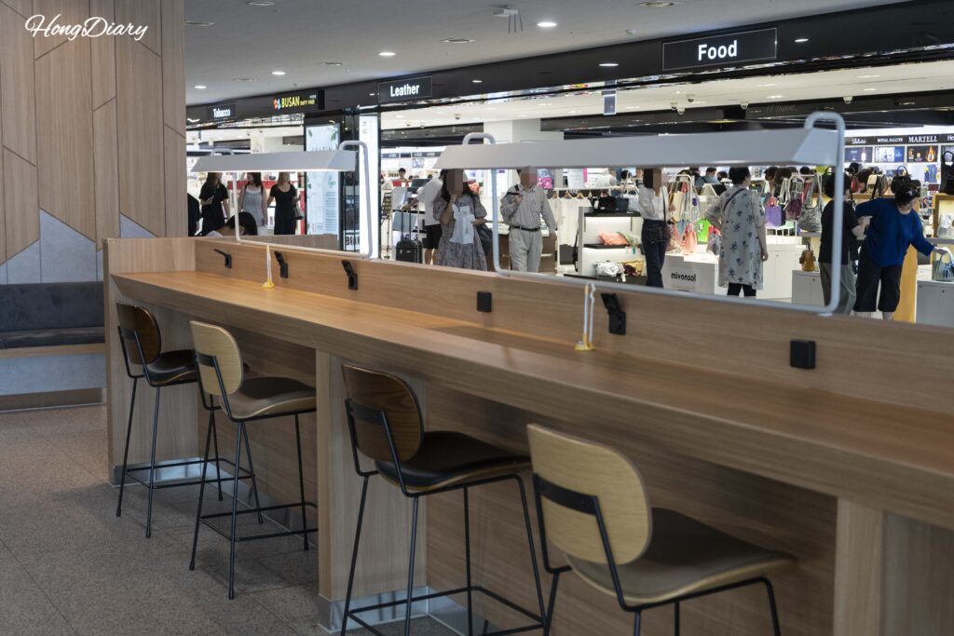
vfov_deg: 27.5
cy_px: 318
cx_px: 477
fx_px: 1299
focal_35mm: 49
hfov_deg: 40.3
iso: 1600
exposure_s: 1/160
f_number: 5.6
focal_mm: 49
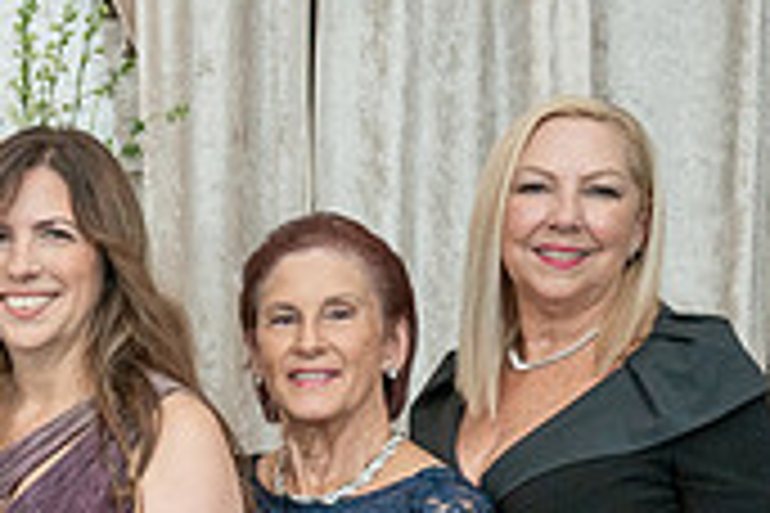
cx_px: -485
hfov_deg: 13.4
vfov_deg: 9.6
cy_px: 465
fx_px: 3037
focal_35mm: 142
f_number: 4.5
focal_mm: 41
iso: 2000
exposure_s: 1/200
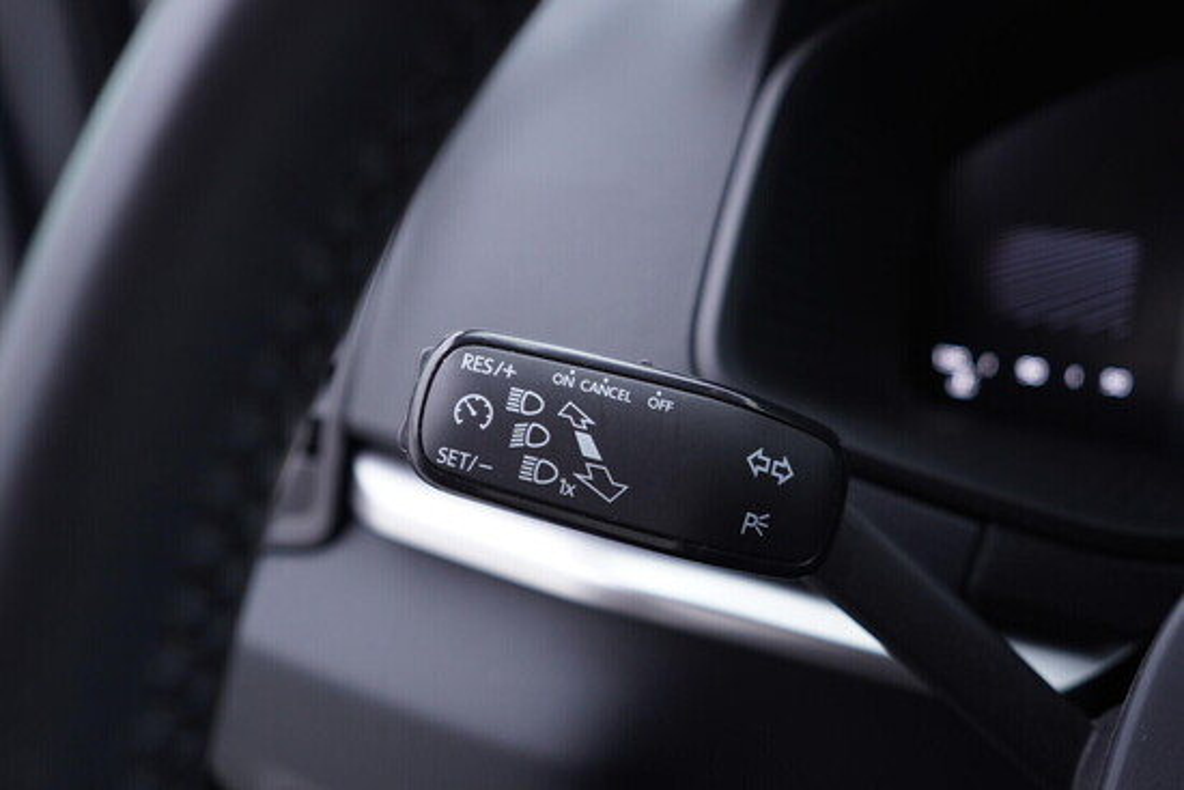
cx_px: 592
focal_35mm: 36
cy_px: 395
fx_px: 1184
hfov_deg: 53.1
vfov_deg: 36.9
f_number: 2.8
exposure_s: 1/40
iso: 160
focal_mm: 24
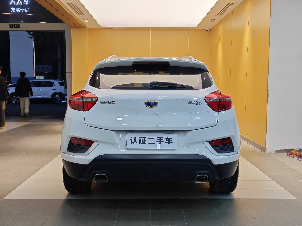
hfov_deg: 52.6
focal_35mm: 35
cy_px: 113
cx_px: 151
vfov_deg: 40.7
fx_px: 305
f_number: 1.9
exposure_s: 1/100
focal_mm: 8.7
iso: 80
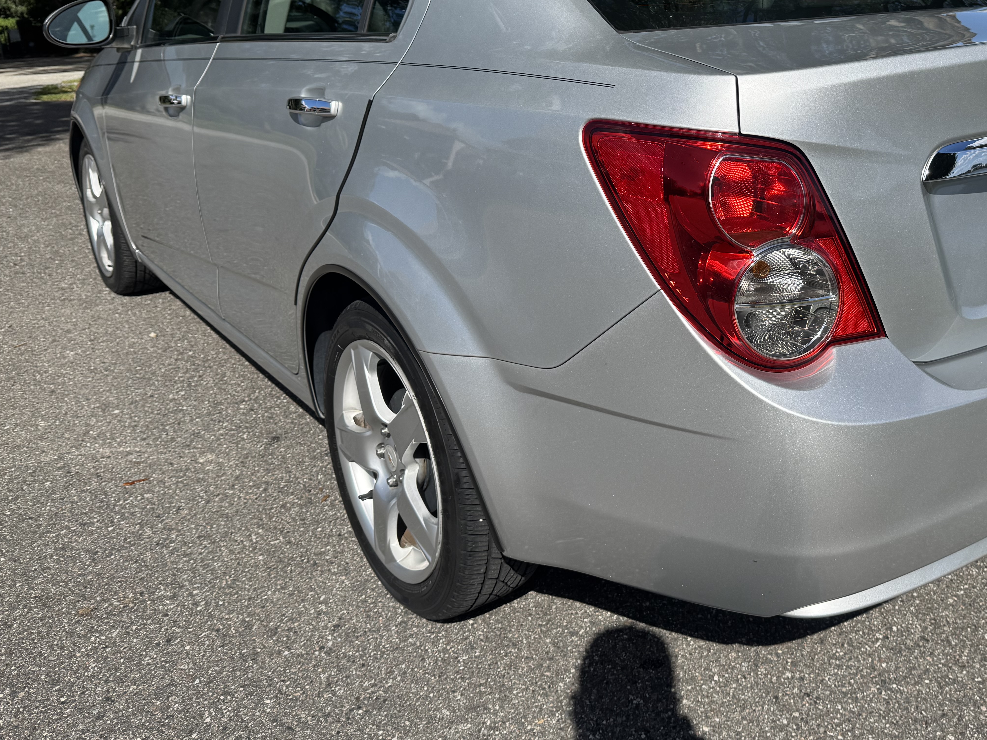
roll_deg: +2.5
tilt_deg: -12.8
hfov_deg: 52.9
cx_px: 661
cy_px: 223
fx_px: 969
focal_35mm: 34
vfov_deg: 41.0
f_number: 1.78
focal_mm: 6.76
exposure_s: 1/4950
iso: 80
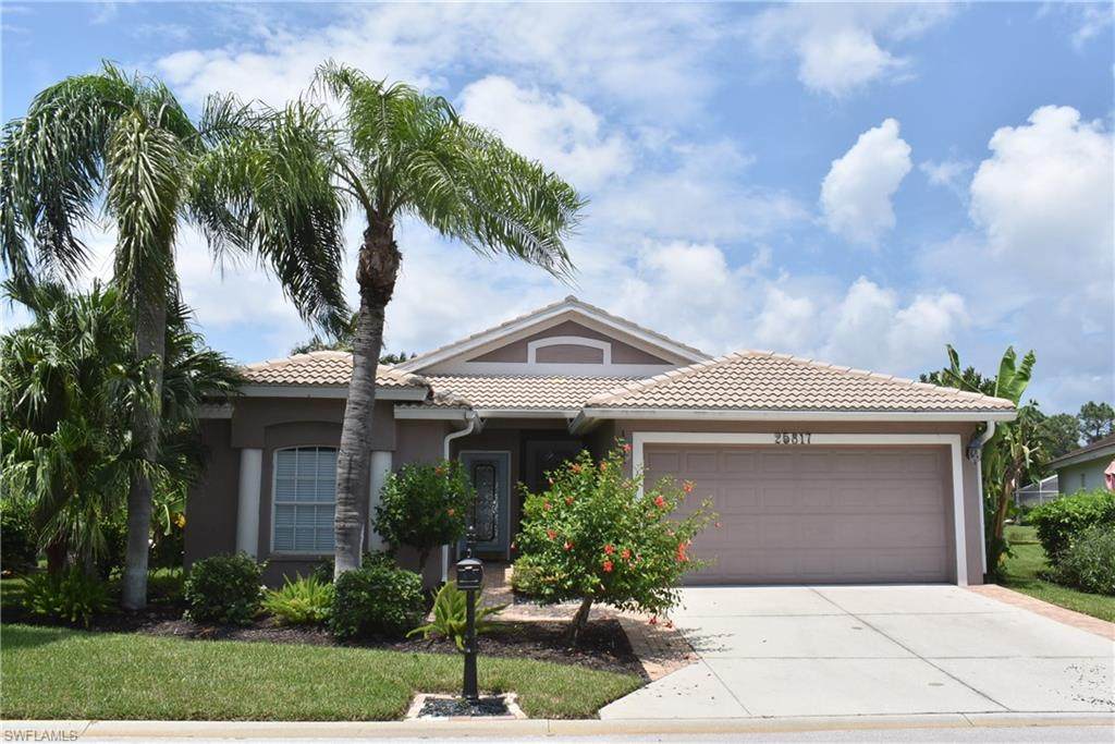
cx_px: 558
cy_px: 372
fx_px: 929
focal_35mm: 30
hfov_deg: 61.9
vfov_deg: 43.6
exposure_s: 1/200
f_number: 22
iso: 400
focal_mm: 20
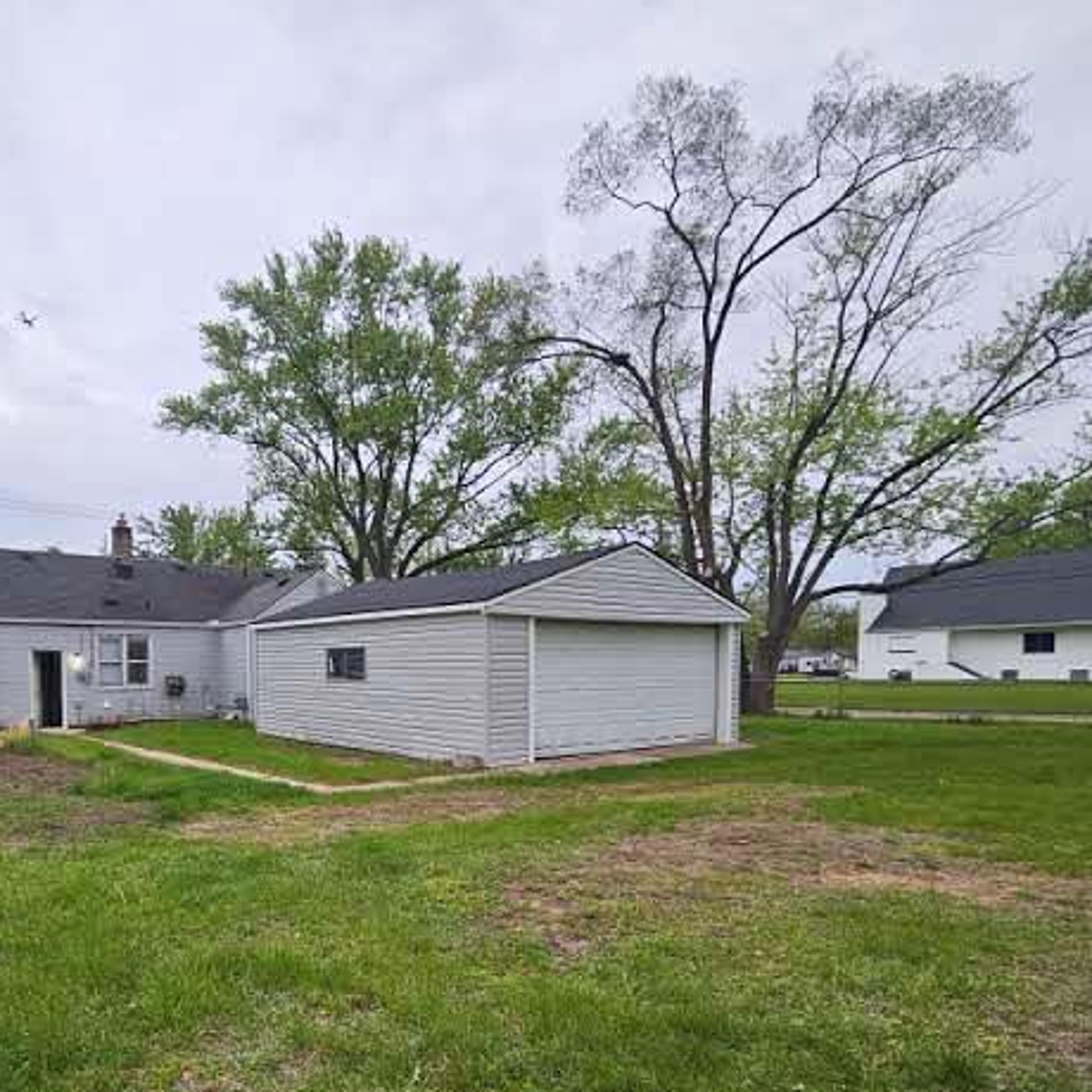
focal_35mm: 20
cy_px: 700
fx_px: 714
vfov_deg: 73.2
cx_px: 294
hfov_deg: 70.6
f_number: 2.2
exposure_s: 1/241
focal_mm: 2.2
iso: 50
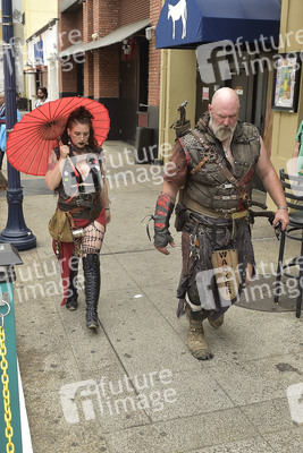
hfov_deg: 48.0
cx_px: 152
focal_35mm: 27
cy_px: 226
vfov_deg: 67.4
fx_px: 341
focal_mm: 27
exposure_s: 1/250
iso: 320
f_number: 6.3
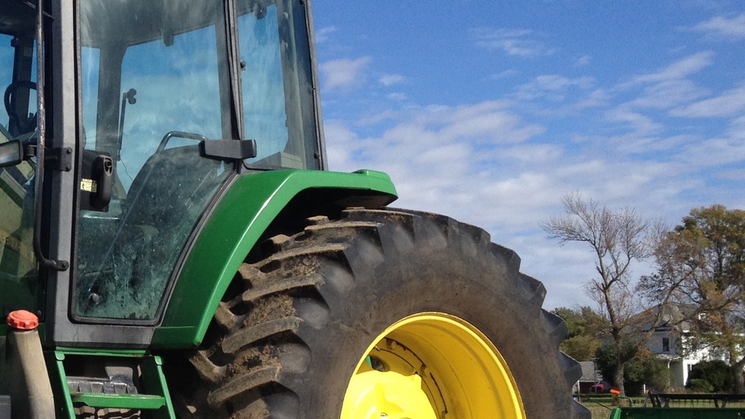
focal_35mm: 79
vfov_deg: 15.3
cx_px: 8
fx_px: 1560
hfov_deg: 25.6
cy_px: 262
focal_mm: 4.28
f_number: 2.4
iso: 50
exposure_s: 1/1842
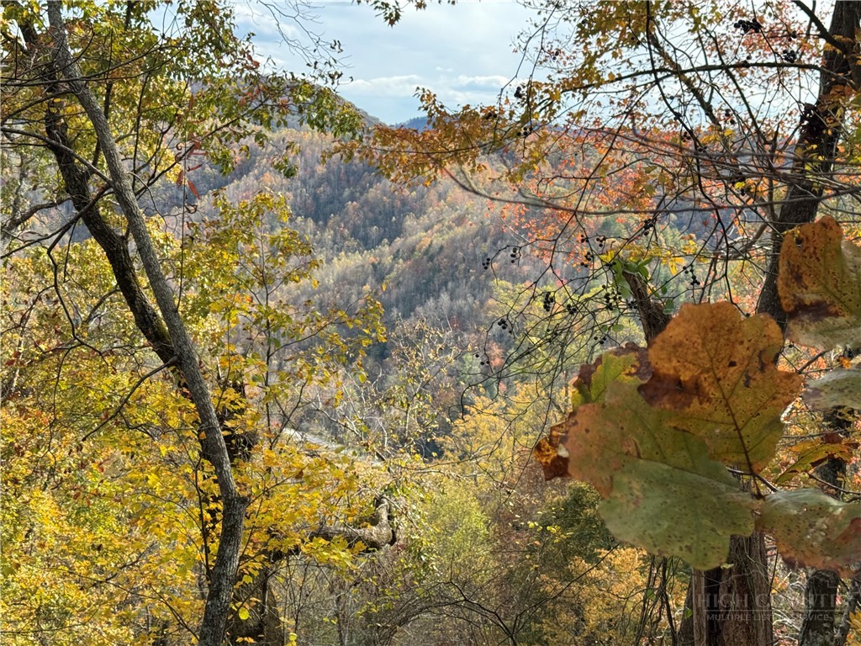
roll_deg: -2.7
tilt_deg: -9.5
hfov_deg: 39.7
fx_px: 1194
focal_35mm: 48
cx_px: 430
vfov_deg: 30.3
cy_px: 323
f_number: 1.78
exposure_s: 1/1287
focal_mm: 6.76
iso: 64
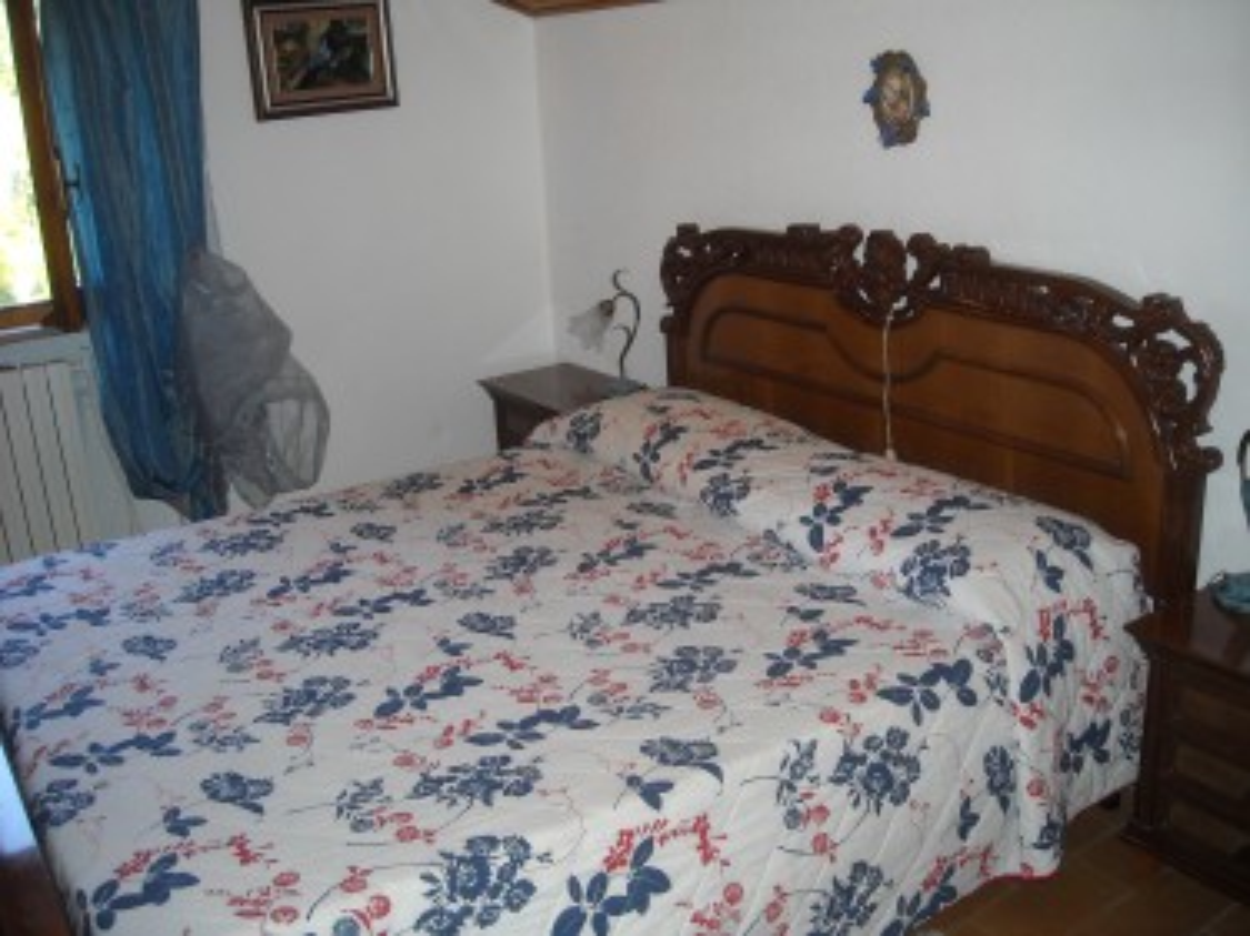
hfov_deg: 52.6
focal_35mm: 35
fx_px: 1263
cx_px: 625
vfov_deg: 40.7
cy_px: 468
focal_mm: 5.7
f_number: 2.8
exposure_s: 1/60
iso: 200
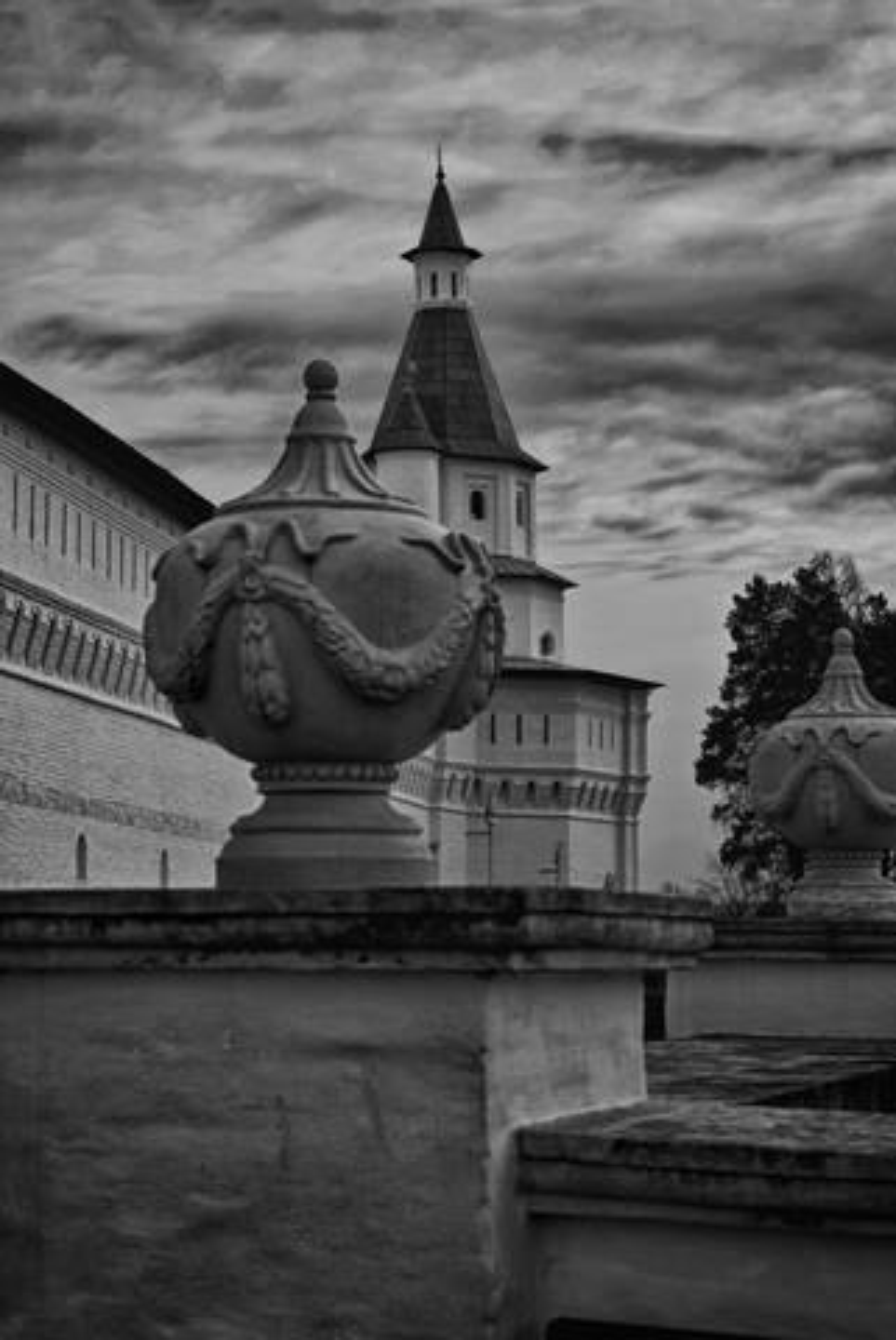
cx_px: 448
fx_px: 2794
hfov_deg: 18.2
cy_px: 670
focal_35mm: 75
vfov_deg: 27.0
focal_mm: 50
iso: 100
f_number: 10
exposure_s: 1/350
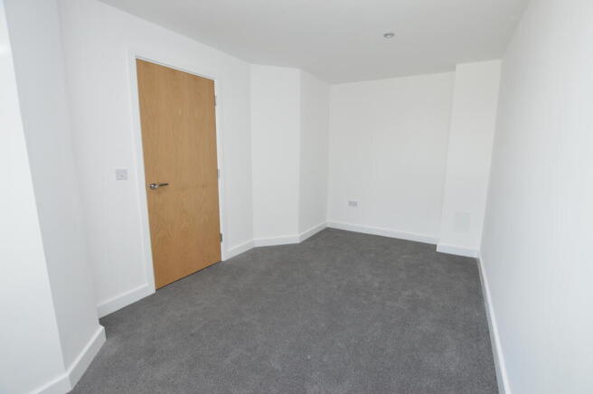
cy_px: 197
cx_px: 296
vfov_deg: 77.2
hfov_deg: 100.4
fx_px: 247
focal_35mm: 15
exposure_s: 1/80
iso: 400
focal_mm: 10
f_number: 4.5
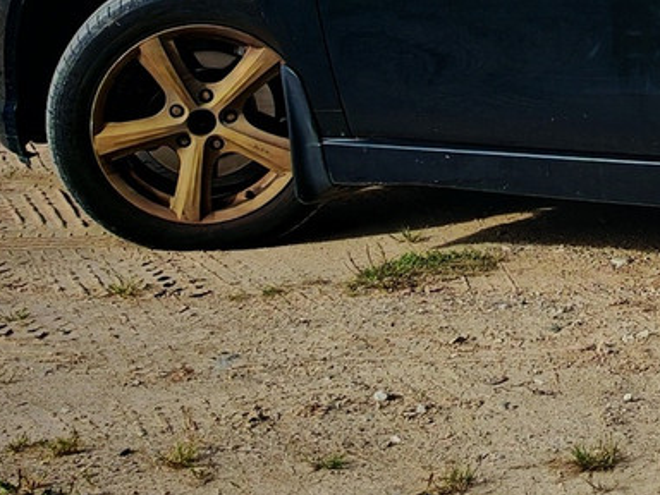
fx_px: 2383
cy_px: -167
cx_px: 1198
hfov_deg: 14.0
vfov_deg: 11.5
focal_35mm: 125
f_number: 2
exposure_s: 1/5300
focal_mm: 6.83
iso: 100
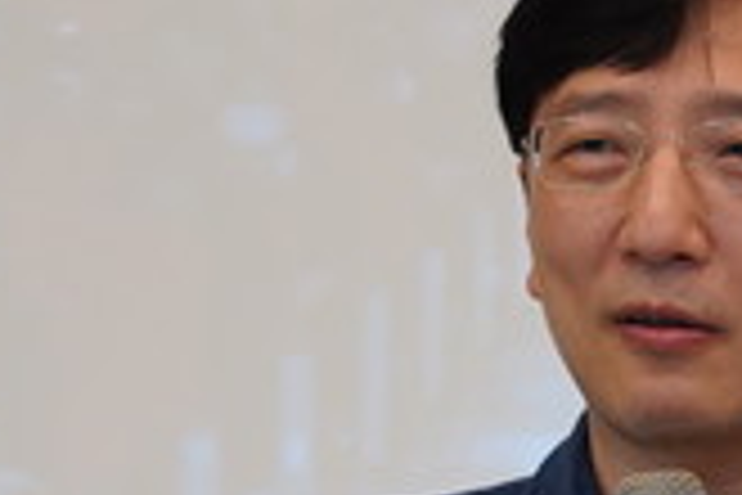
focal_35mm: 736
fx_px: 15165
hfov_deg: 2.8
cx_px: 711
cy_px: 500
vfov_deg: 1.9
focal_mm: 135
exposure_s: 1/100
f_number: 5.6
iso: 1600
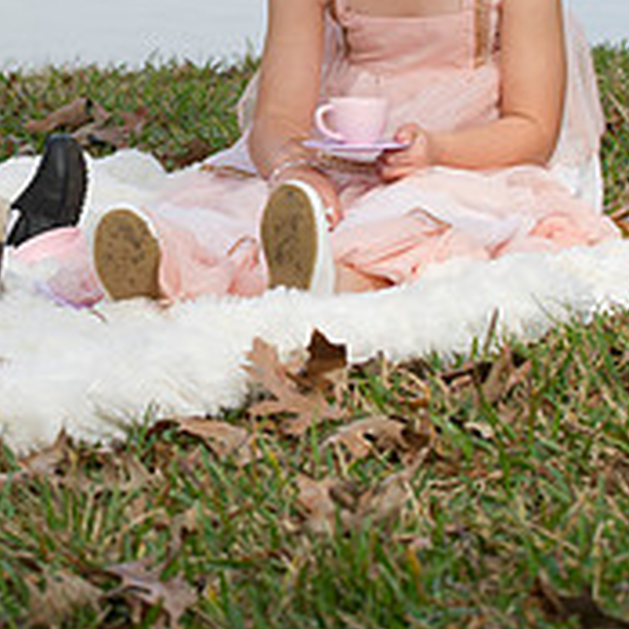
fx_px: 5016
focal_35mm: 244
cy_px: 65
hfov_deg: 7.2
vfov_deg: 7.2
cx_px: 58
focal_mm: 86
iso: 200
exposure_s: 1/250
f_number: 5.6
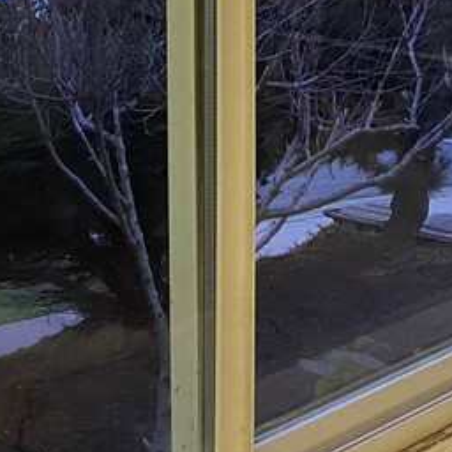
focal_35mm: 92
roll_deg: -0.2
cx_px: 148
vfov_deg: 17.7
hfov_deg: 18.8
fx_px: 1359
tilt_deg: -1.7
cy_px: -134
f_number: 1.8
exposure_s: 1/60
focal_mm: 4.25
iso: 400
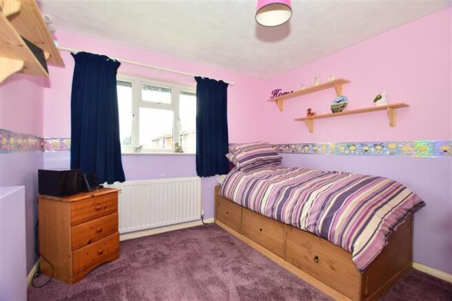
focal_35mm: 15
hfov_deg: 100.4
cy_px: 150
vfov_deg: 77.3
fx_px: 188
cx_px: 226
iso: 200
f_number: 5
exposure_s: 1/40
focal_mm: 10
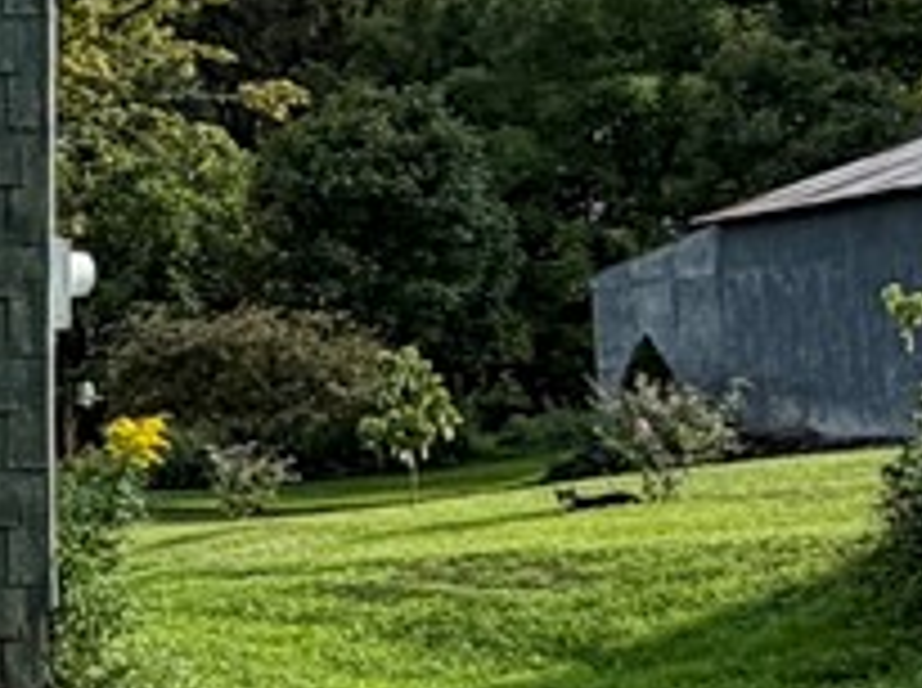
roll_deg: -0.4
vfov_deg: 20.5
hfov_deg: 17.8
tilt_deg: +3.3
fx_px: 1861
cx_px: -983
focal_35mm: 70
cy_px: 56
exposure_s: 1/770
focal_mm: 2.22
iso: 32
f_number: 2.2
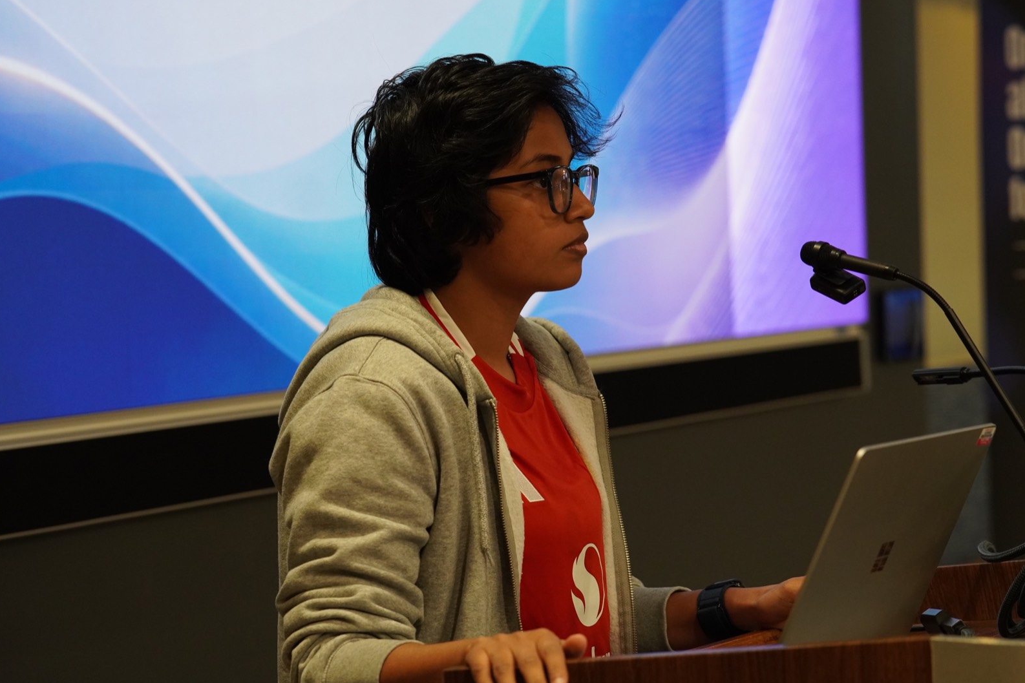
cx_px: 509
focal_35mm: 114
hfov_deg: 18.0
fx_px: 3231
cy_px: 342
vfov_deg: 12.1
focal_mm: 75
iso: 1600
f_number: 3.5
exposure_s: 1/160
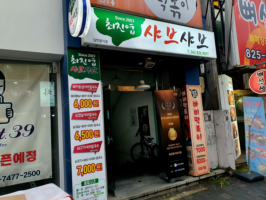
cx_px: 133
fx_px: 200
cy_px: 100
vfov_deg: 53.1
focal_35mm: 26
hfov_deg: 67.3
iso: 160
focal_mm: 4.3
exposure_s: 1/120
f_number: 2.4
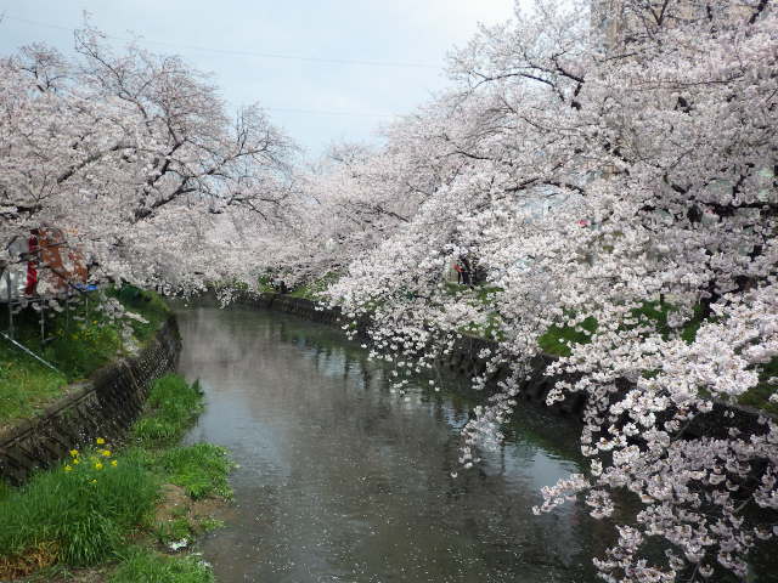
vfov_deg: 45.4
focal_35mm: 31
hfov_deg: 58.4
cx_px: 389
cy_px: 292
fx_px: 697
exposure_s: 1/1500
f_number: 3.1
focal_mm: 5.5
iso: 125
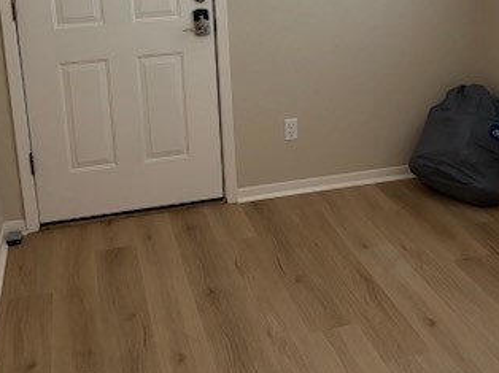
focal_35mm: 53
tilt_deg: -12.3
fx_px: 763
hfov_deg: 36.2
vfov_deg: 26.7
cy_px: 48
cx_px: 259
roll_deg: +2.3
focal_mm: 5.96
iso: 320
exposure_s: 1/60
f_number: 1.6
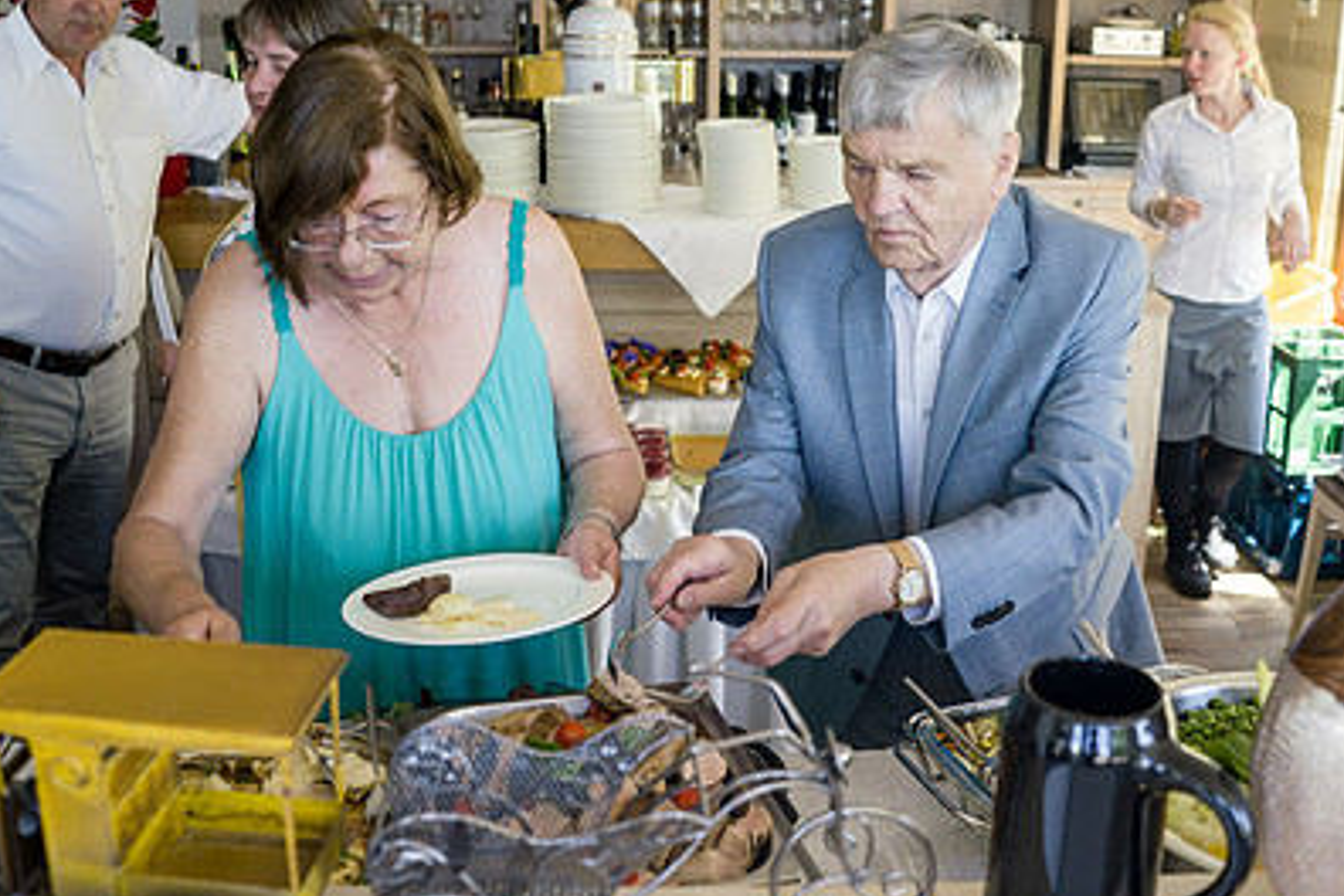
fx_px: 1531
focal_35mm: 41
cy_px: 328
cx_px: 699
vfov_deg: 32.5
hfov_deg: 47.4
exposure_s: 1/100
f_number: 3.5
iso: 500
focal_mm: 28
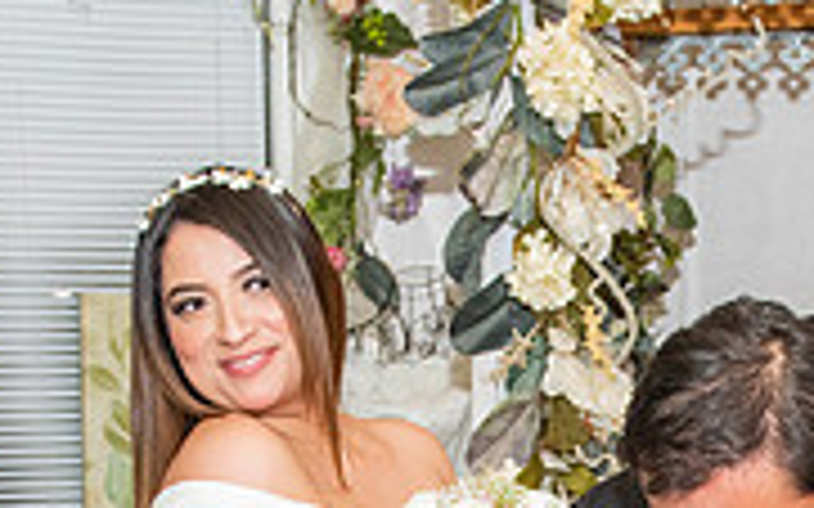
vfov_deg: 12.7
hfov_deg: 21.3
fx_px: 2129
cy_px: 843
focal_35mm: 96
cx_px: 697
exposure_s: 1/125
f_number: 4.5
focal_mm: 27
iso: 1600
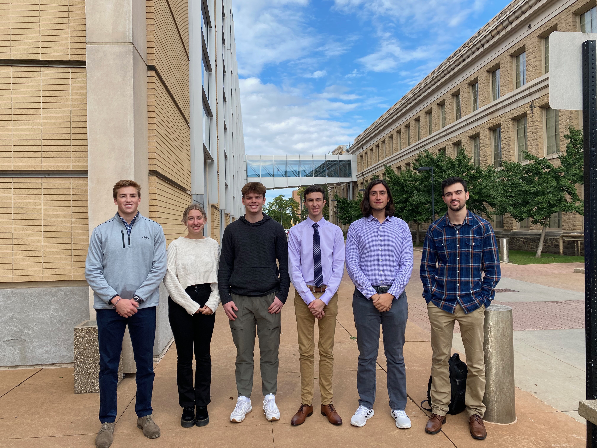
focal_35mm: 26
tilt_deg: +0.8
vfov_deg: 53.1
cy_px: 224
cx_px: 298
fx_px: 448
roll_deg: +1.9
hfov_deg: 67.3
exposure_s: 1/1316
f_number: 1.8
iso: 32
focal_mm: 4.25
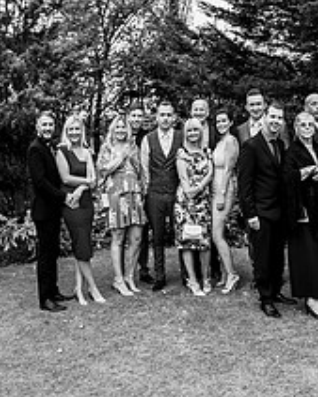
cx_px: 530
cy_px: 167
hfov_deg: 21.6
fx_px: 623
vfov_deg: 35.3
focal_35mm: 53
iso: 200
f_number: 5.6
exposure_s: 1/125
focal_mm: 15
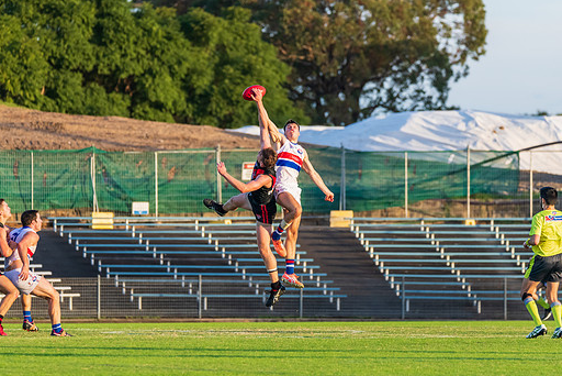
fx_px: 6279
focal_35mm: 402
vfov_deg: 3.4
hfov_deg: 5.1
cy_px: 184
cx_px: 283
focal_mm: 350
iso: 1250
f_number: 6
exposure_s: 1/800
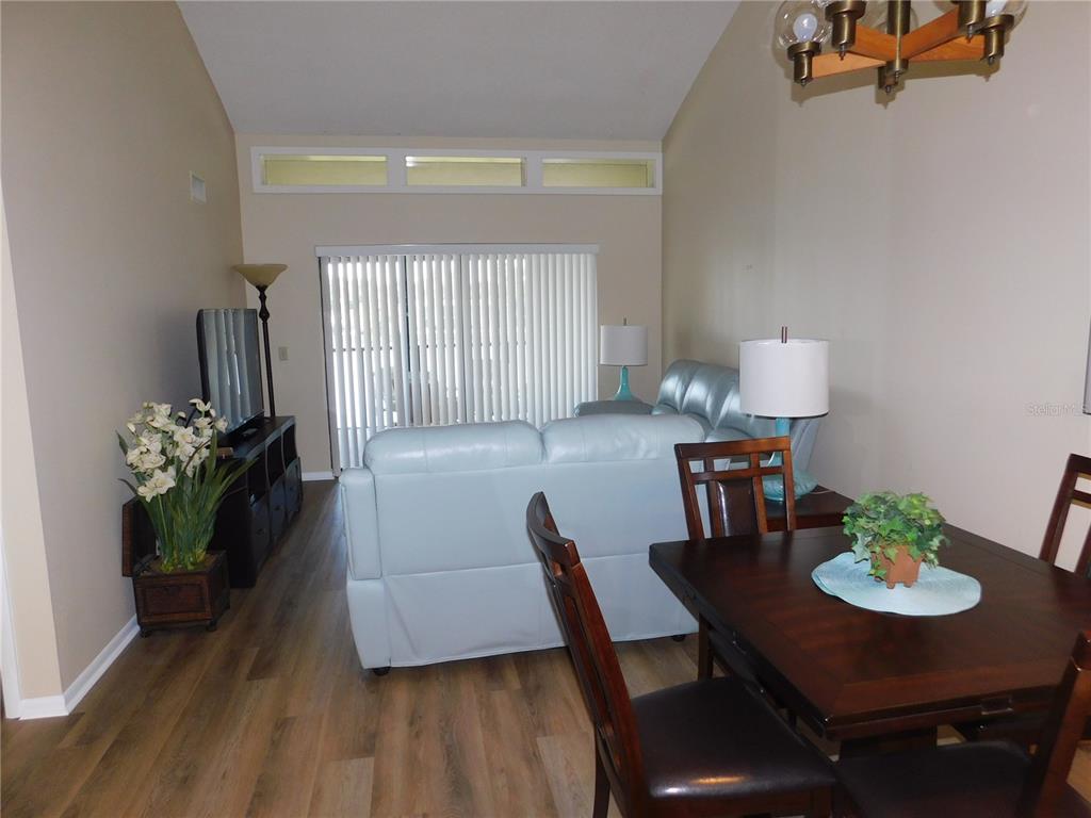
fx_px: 725
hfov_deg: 73.9
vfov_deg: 58.9
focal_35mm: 23
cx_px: 546
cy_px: 409
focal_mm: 4
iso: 200
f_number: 3
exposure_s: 1/30
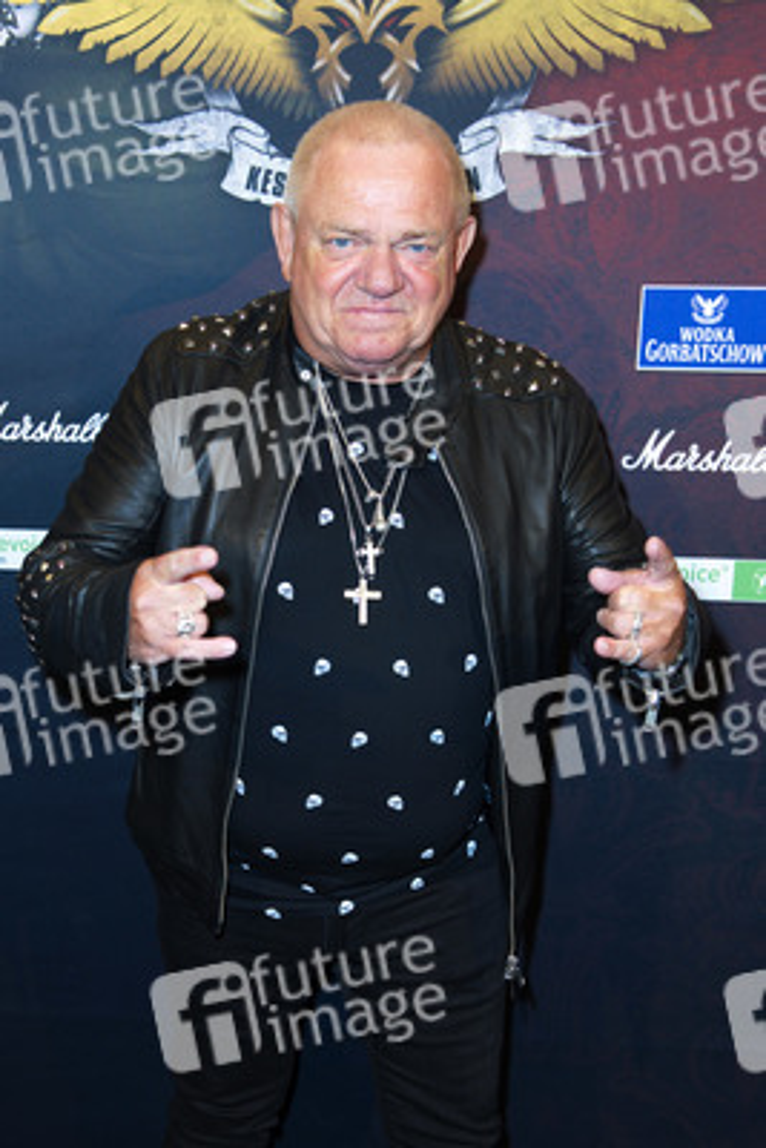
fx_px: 1148
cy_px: 574
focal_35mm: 36
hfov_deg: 36.9
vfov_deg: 53.1
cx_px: 383
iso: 500
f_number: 5
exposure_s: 1/250
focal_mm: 36
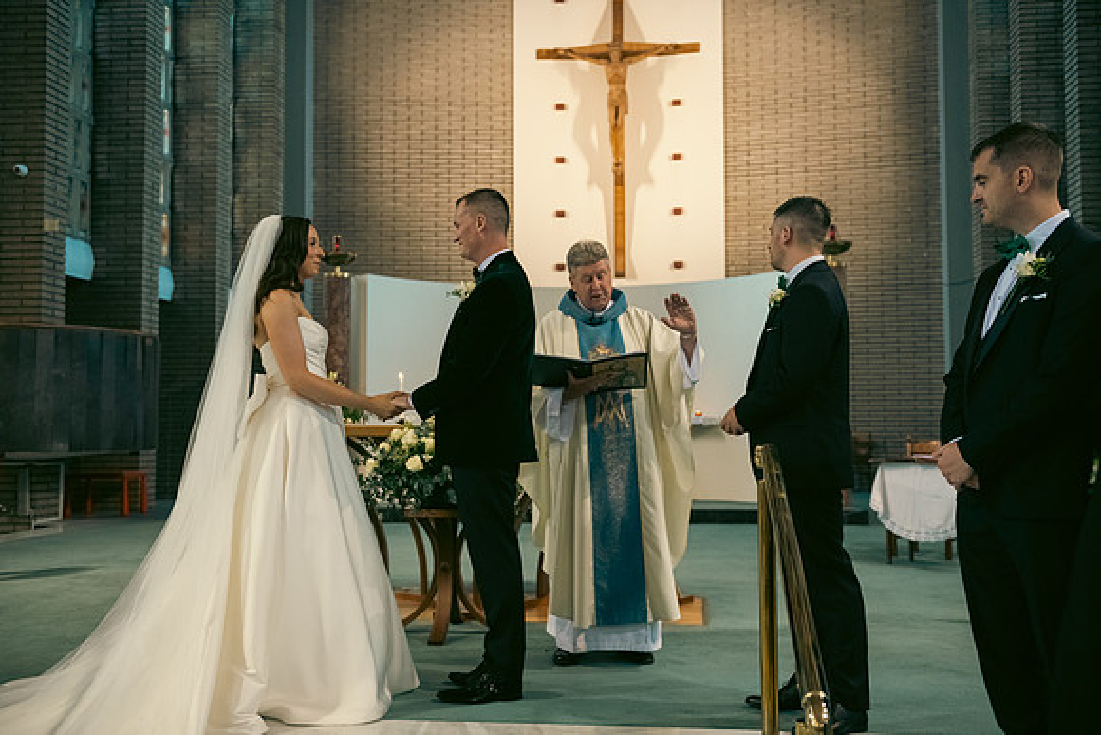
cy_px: 368
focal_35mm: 36
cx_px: 550
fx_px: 1101
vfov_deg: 36.9
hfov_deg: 53.1
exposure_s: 1/160
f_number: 3.5
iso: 1000
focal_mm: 36
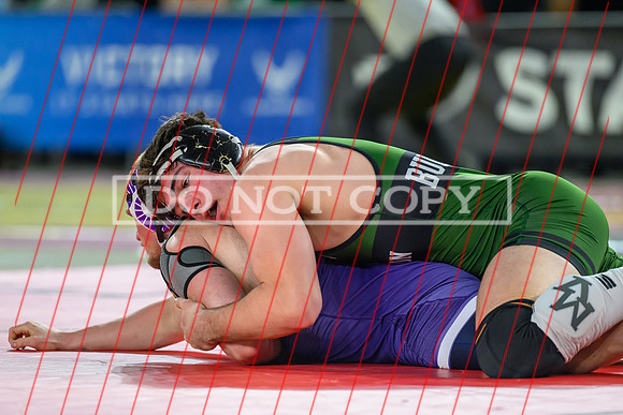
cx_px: 276
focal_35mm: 277
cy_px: 250
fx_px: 4787
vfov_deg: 5.0
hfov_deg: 7.4
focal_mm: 195
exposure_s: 1/800
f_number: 2.8
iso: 3200
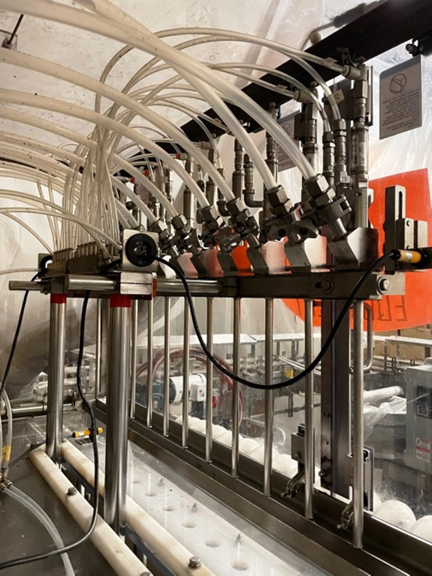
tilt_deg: +2.0
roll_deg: -1.4
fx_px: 433
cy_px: 288
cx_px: 216
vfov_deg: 67.3
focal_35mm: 26
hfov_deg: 53.1
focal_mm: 4.2
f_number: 1.6
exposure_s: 1/40
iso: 640
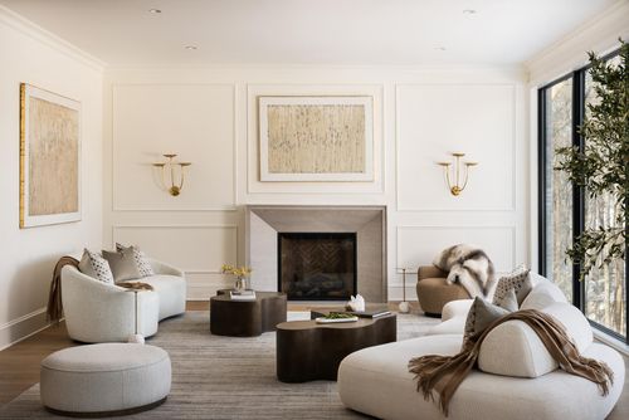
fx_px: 787
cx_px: 314
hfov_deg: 43.6
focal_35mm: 45
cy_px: 210
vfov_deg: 29.9
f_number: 11
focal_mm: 45
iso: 200
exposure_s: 1/50
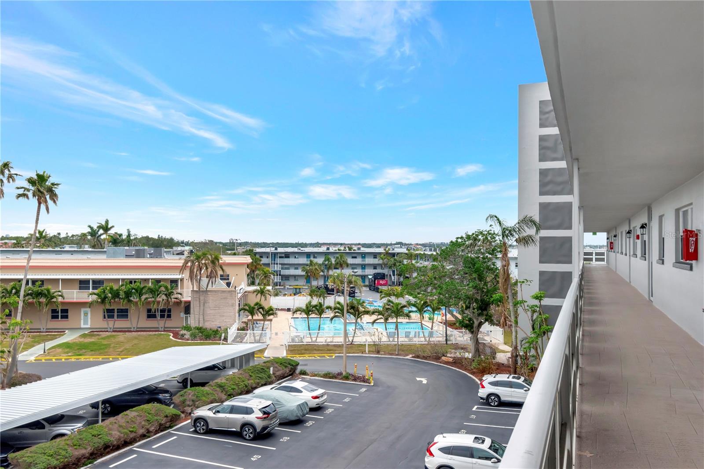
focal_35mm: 30
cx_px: 352
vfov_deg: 43.6
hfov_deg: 61.9
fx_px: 587
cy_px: 234
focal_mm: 20
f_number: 7.1
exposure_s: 1/500
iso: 500
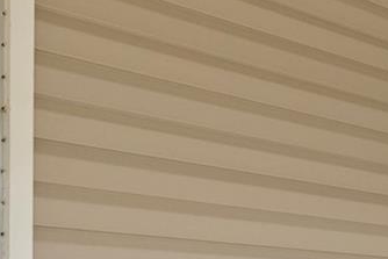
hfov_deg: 19.3
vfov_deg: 14.2
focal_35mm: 93
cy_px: 311
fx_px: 1007
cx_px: 568
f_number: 8
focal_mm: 13
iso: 320
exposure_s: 1/350
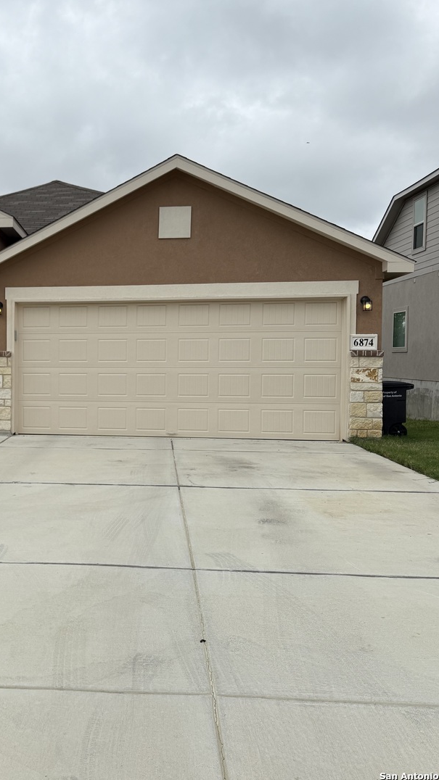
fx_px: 725
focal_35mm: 35
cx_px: 15
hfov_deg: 31.5
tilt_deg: -1.5
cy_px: 391
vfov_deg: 56.6
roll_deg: -0.5
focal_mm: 6.76
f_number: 1.78
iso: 80
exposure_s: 1/2299
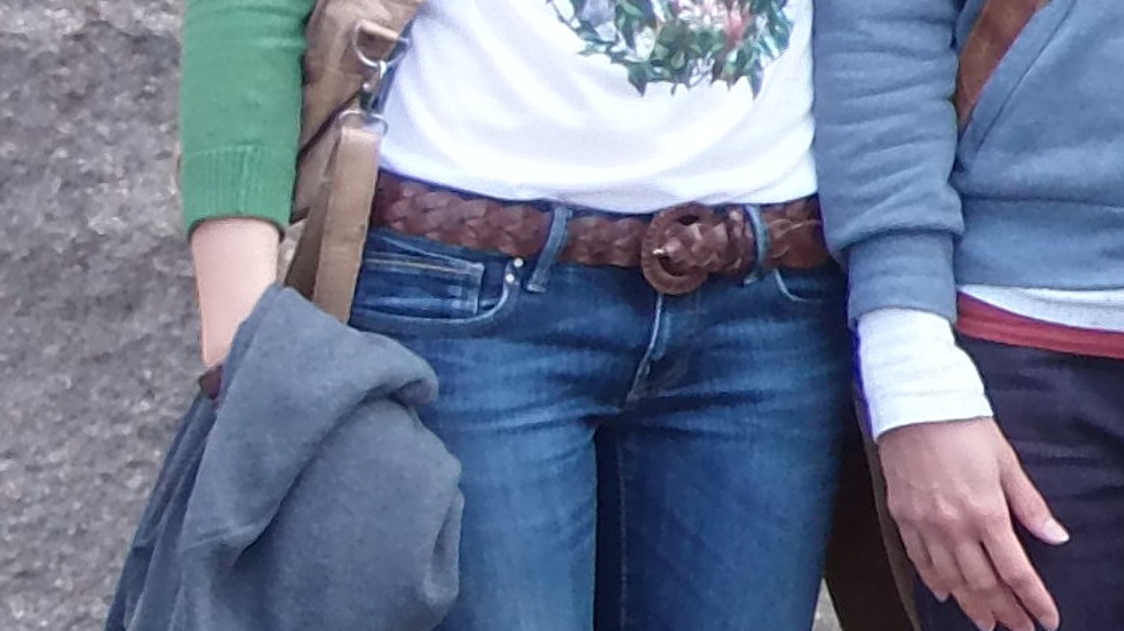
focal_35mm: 333
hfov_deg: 6.2
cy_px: -159
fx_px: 9922
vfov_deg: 3.6
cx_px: 2823
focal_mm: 10.7
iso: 100
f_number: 4
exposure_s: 1/125
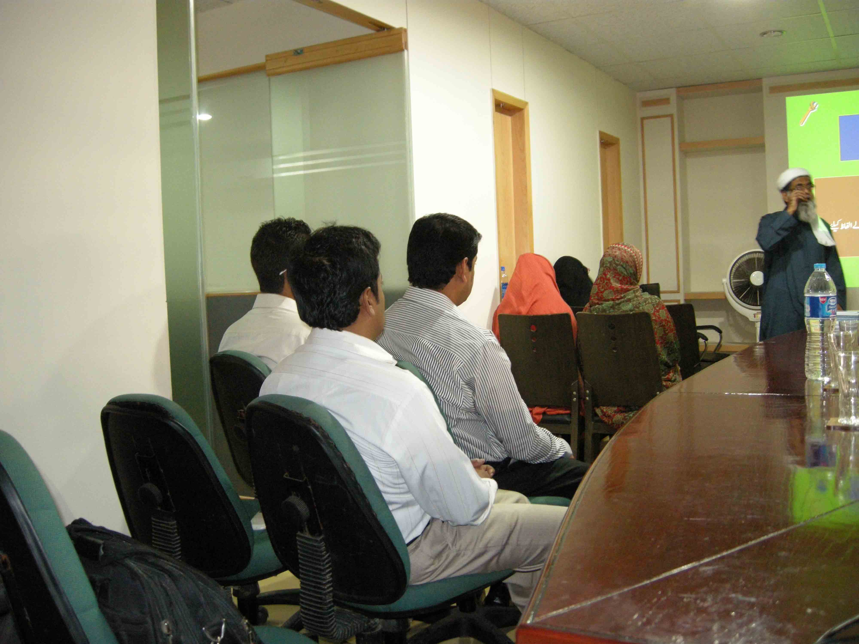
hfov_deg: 52.6
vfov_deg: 40.7
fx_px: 869
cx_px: 430
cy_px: 322
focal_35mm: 35
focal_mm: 7.5
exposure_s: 1/9.8
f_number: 2.7
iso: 400
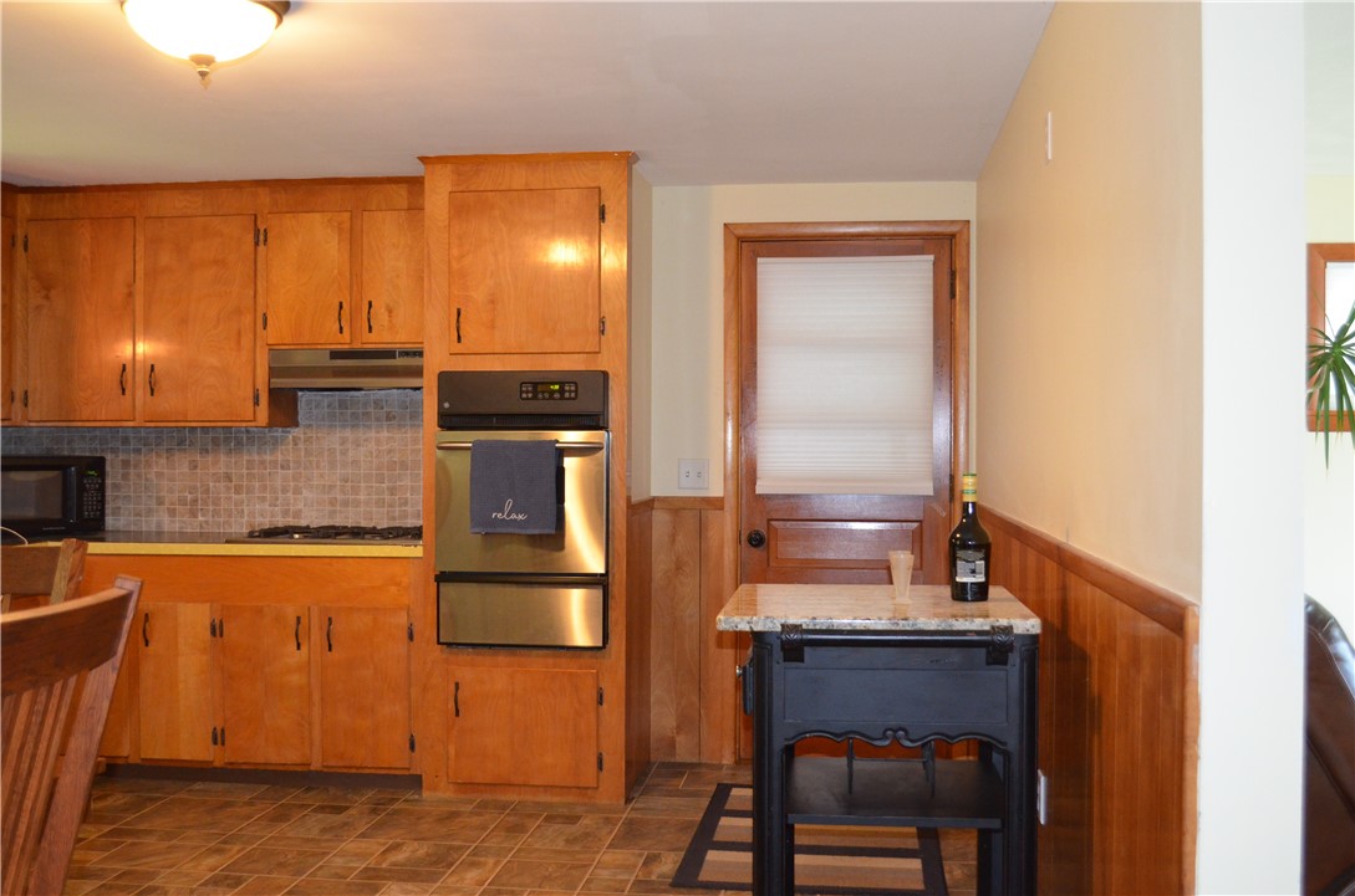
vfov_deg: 36.7
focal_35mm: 36
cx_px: 678
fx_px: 1352
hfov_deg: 53.2
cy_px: 448
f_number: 4
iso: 2200
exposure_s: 1/60
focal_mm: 24
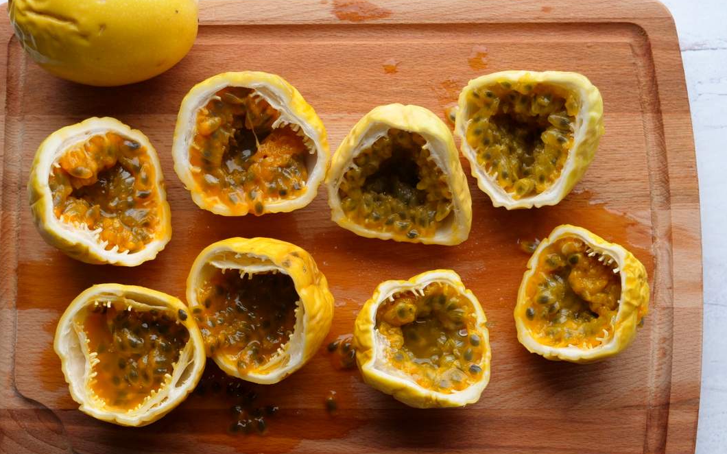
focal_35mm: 60
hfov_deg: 34.0
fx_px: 1189
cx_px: 342
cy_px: 235
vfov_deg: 21.6
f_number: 3.5
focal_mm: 25
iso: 500
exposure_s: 1/60
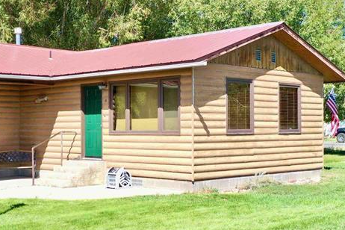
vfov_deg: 21.9
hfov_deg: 31.9
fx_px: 594
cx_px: 96
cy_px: 133
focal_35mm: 62
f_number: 4
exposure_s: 1/80
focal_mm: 10.26
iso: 100
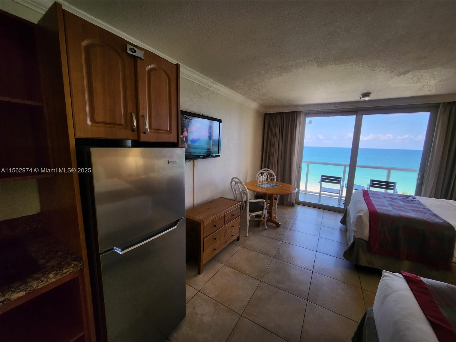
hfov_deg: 106.2
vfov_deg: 89.9
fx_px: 171
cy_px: 171
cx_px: 228
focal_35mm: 13
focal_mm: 1.74
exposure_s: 1/120
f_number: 2.2
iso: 40
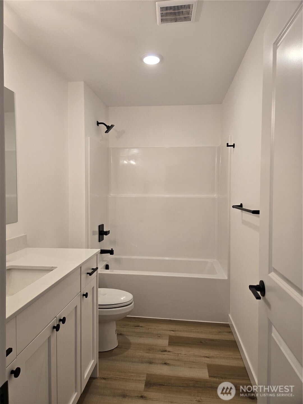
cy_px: 202
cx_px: 152
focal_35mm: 23
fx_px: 268
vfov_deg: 73.9
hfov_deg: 58.9
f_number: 1.8
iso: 64
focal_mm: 5.4
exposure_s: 1/120
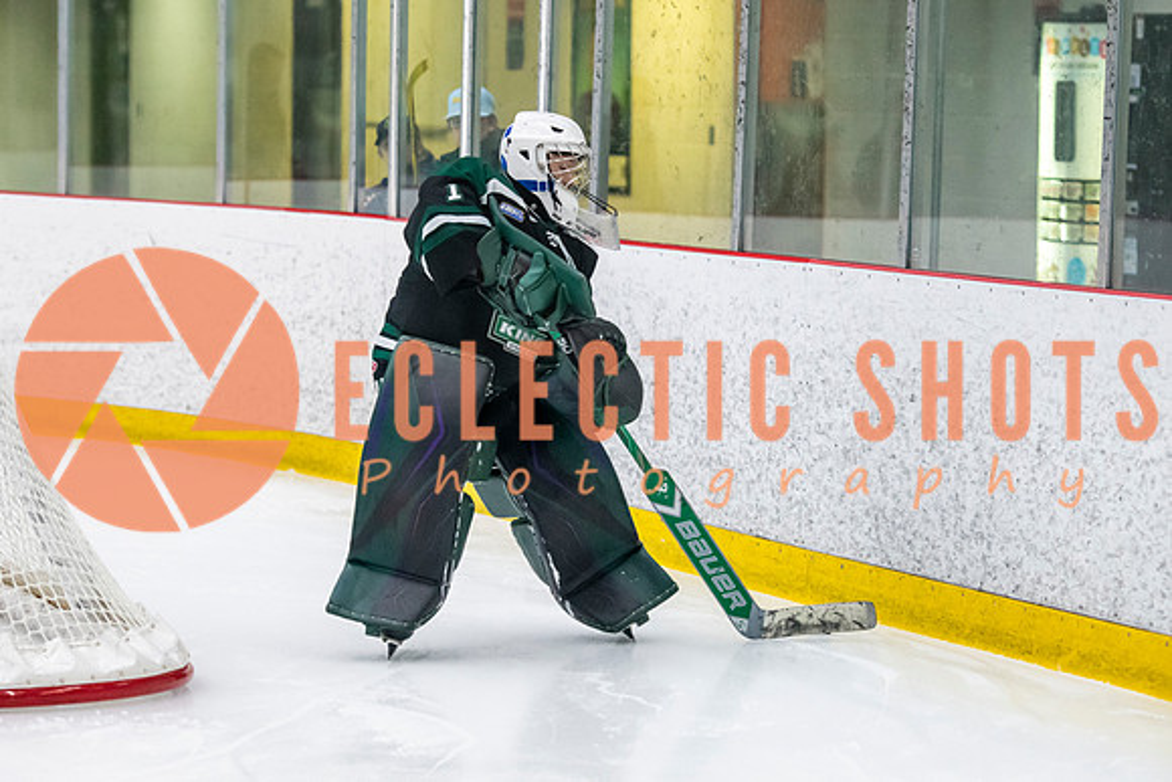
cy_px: 391
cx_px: 583
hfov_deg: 13.2
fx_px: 5080
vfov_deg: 8.8
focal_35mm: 156
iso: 3200
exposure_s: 1/640
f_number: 3.2
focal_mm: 110
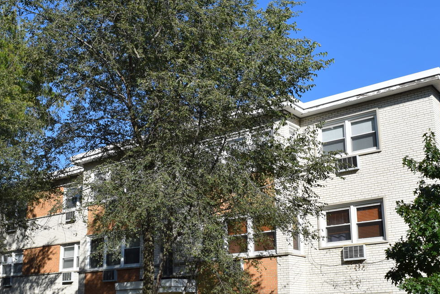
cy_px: 179
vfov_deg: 29.8
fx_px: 550
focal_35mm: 45
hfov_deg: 43.6
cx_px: 217
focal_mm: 18
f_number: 10
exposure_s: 1/400
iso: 200
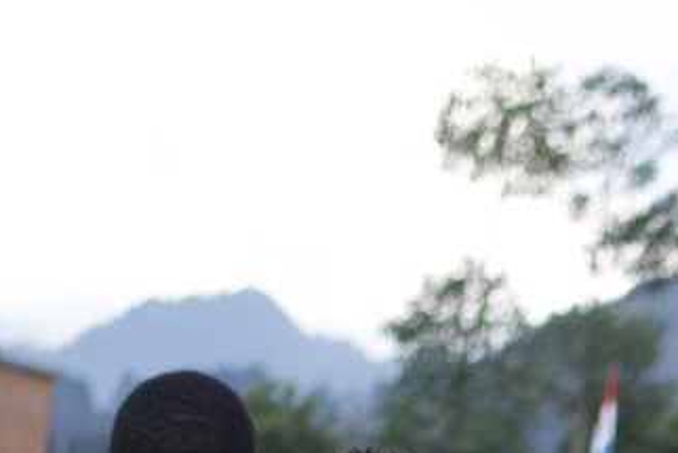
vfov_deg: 4.5
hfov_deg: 6.7
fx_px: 5615
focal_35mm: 298
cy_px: 1240
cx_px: 1310
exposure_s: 1/1600
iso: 400
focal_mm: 50
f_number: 1.8
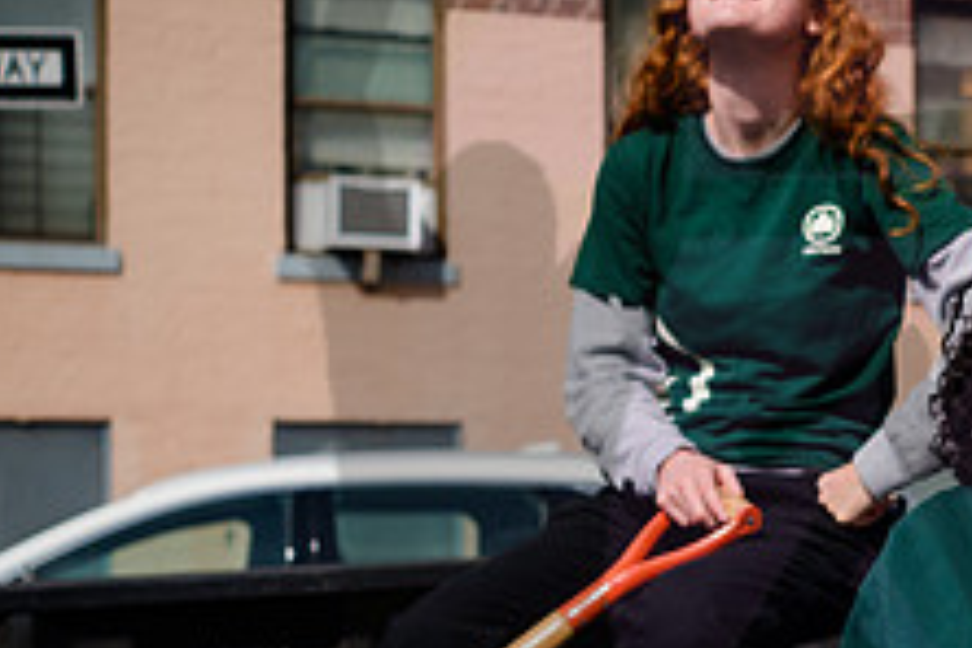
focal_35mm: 94
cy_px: 493
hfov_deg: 20.2
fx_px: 2538
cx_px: 1192
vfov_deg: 14.5
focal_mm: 35
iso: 250
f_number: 4
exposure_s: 1/250
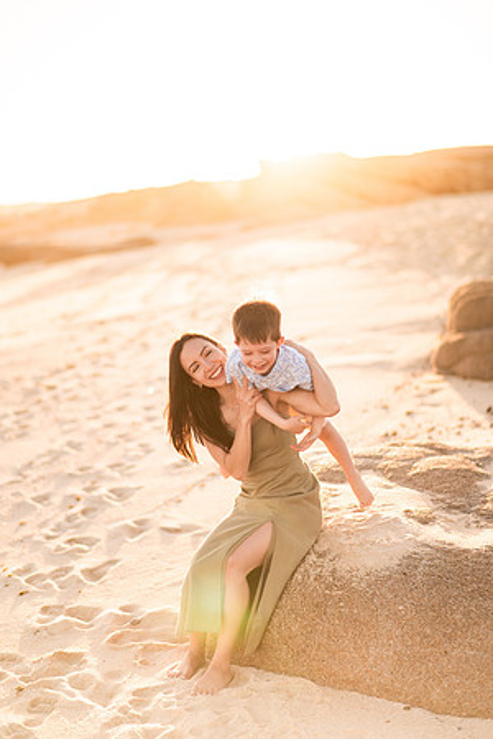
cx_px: 246
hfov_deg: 23.4
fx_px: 1191
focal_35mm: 58
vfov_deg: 34.5
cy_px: 370
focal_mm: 58
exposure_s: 1/3200
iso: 100
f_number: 1.6
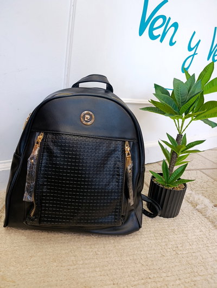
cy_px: 144
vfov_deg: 73.8
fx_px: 192
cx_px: 108
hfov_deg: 59.0
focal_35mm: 23
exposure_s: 1/100
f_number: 1.65
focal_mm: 6.11
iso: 417
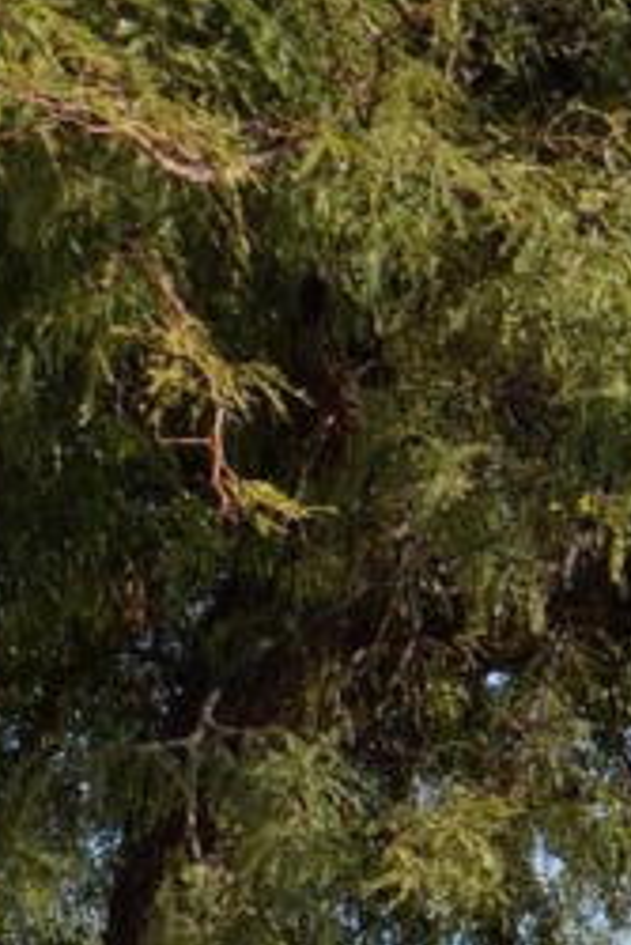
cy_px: 1916
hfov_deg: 6.4
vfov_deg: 9.9
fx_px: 5041
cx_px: 2099
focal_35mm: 192
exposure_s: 1/60
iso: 100
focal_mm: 16
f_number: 14
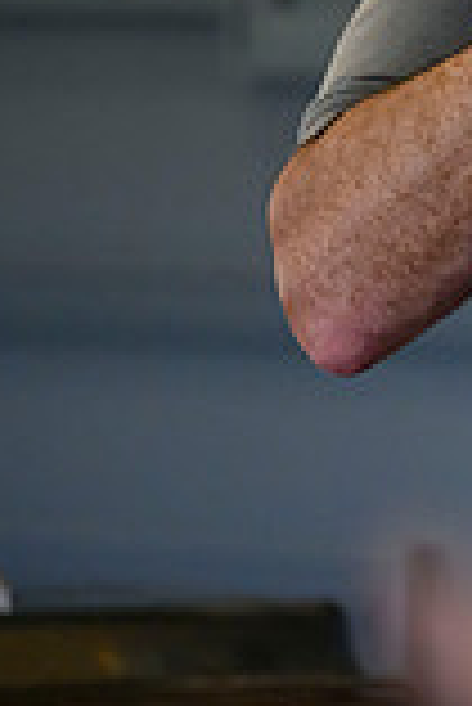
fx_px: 14520
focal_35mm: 740
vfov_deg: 2.8
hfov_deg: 1.9
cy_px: -133
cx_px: 1115
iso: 4000
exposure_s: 1/400
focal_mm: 200
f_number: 2.8
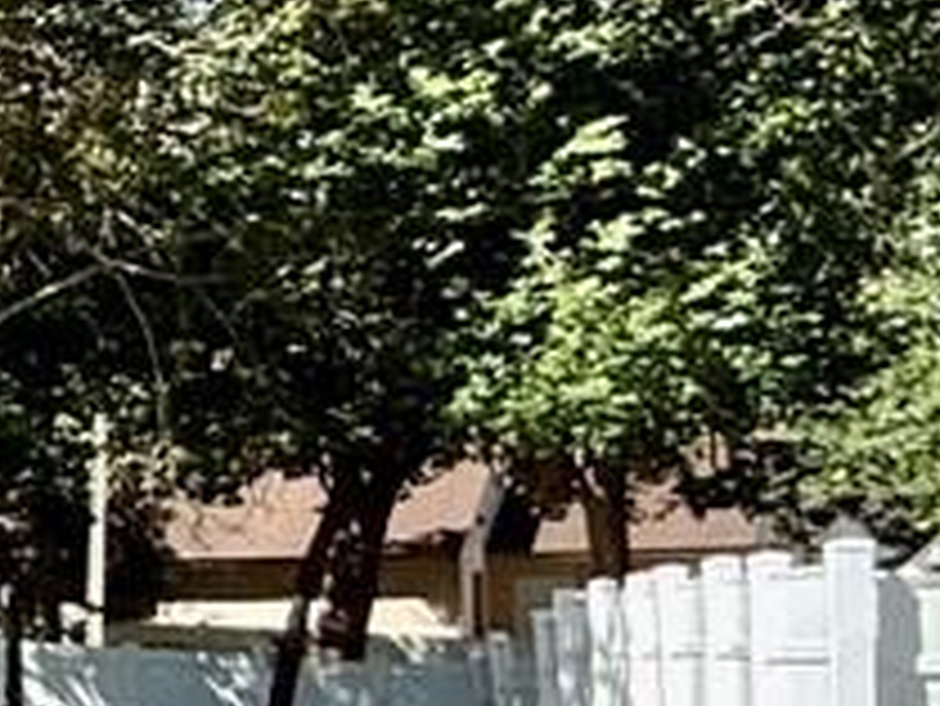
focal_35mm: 107
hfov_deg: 10.3
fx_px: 2907
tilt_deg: +1.3
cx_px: -2127
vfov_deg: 13.7
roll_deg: +1.1
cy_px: 616
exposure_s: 1/672
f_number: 2.2
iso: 50
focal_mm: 2.22
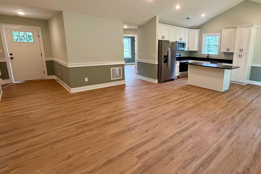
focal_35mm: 20
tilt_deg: -11.3
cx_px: 168
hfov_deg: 81.8
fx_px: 145
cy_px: 76
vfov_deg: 61.7
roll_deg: -1.8
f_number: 2.2
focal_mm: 2.22
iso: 250
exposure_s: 1/120
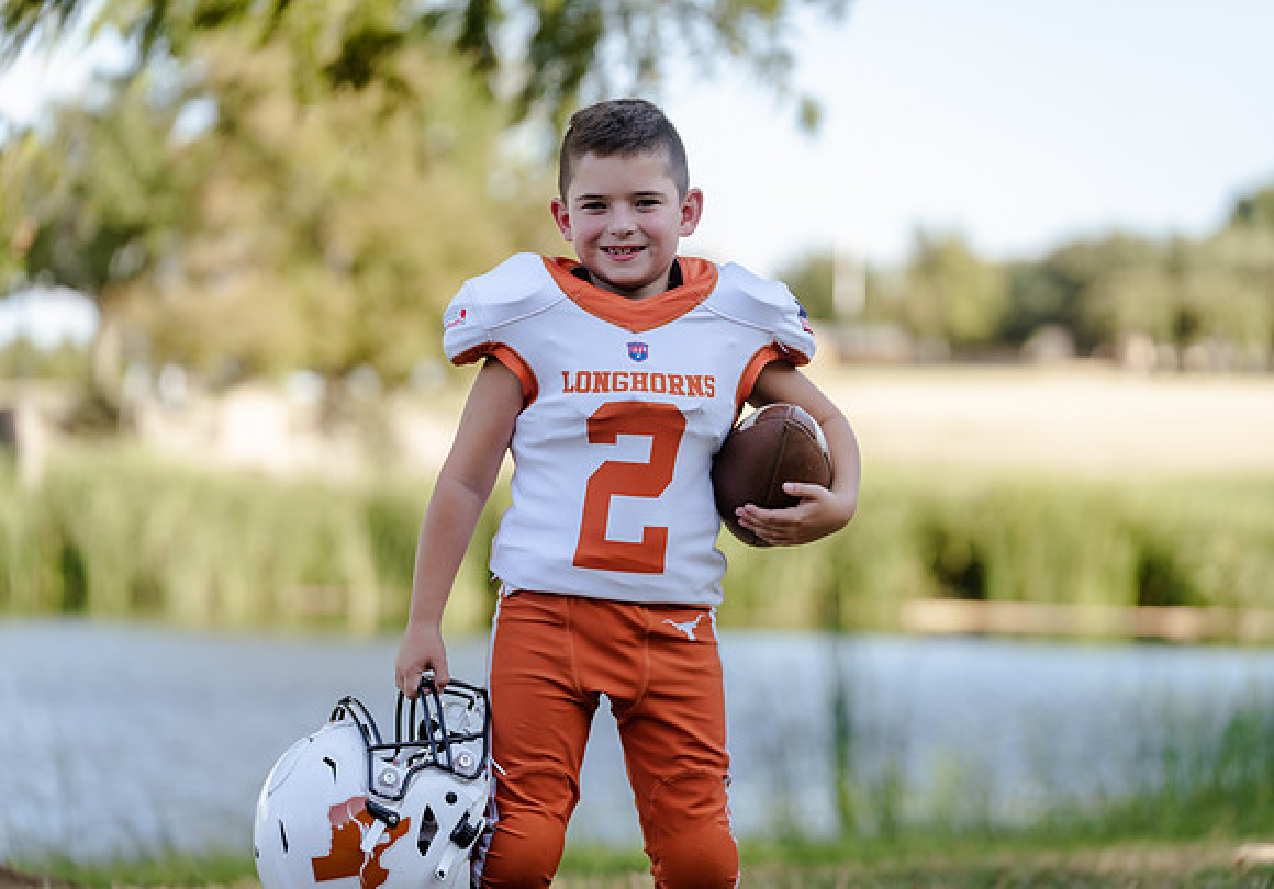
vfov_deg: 11.2
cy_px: 444
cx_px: 668
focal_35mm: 126
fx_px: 4524
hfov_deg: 16.0
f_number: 3.2
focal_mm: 122
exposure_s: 1/320
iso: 125
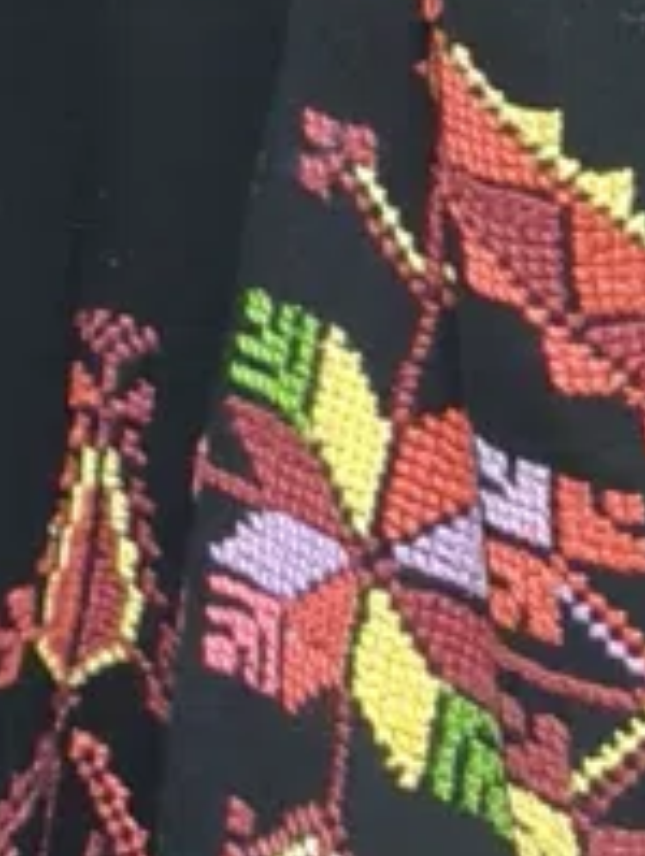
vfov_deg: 10.3
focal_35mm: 164
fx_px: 4061
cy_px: -1230
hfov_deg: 8.1
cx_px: -1071
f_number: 1.88
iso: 3233
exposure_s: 1/33.3
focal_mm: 5.56
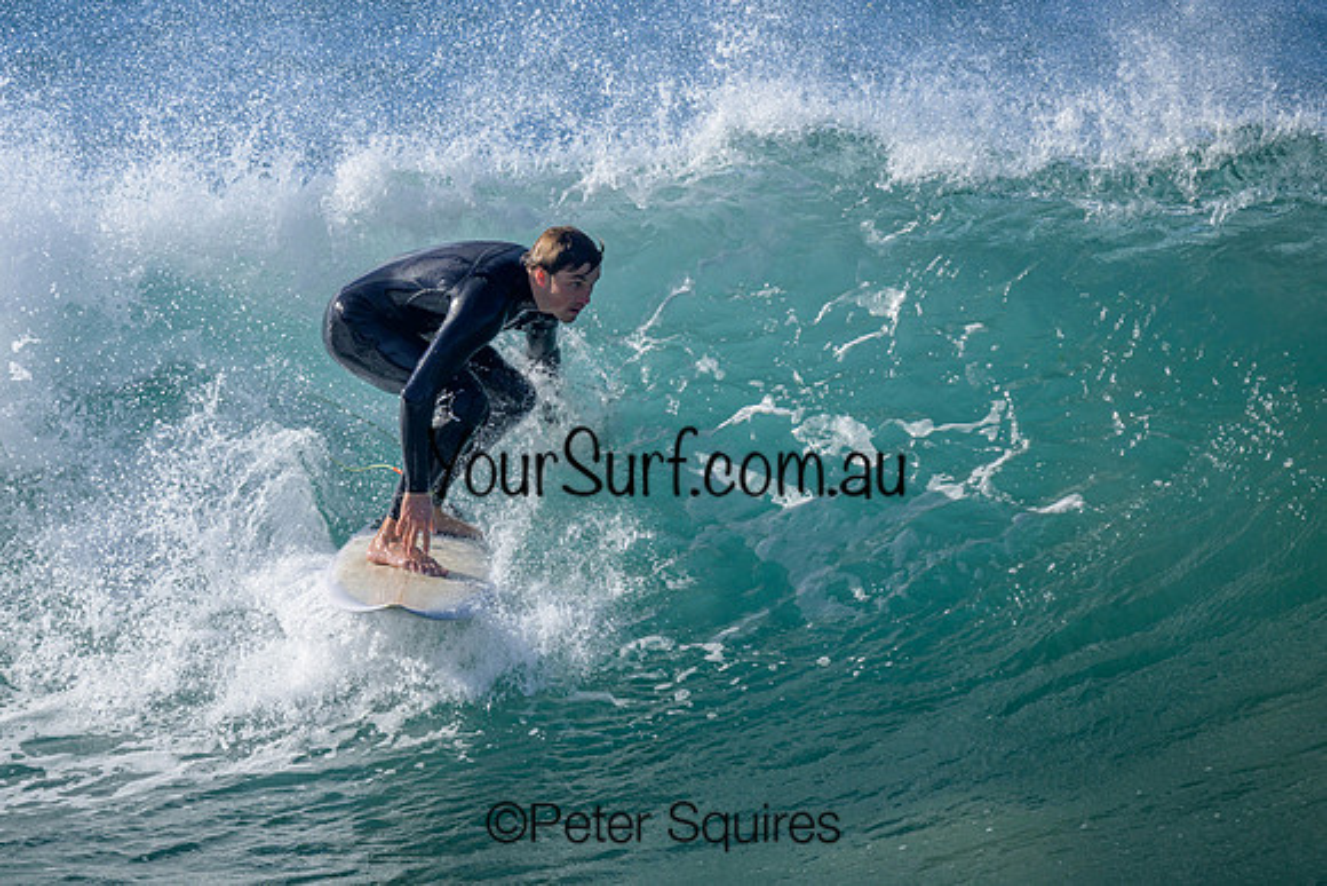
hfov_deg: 2.0
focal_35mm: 1041
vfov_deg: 1.3
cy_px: 480
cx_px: 464
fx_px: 38375
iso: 220
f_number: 6.3
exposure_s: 1/2000
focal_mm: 800
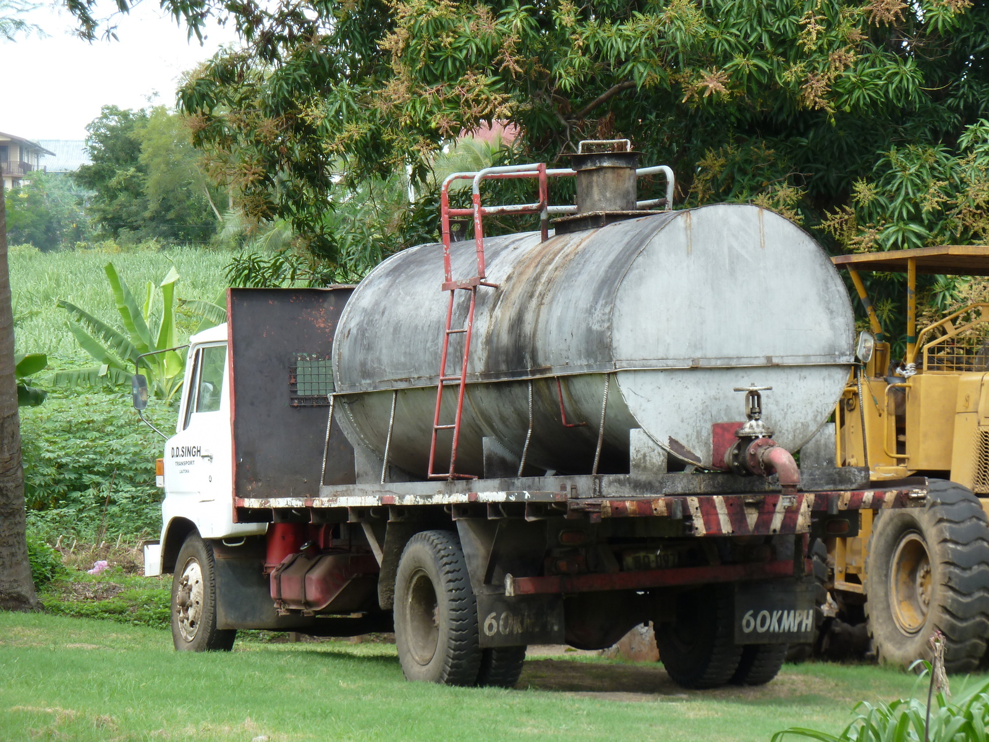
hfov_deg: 11.7
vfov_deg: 8.8
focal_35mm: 169
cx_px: 494
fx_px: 4828
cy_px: 371
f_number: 4.5
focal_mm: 27.8
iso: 80
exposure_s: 1/100
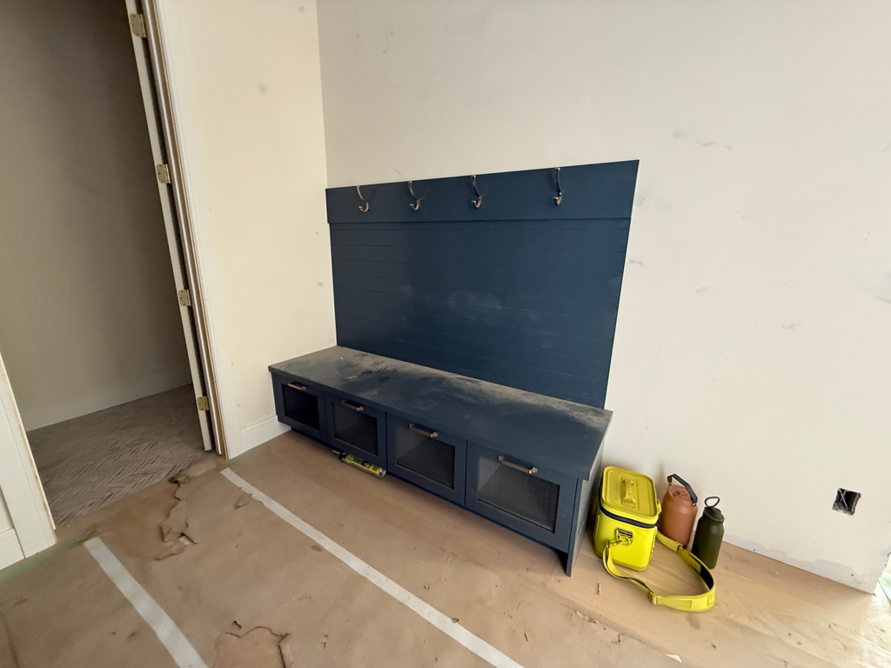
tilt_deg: -13.6
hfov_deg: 102.1
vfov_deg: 85.7
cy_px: 334
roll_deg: -0.9
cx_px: 446
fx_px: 360
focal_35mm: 14
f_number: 2.2
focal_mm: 2.22
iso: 640
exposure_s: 1/60
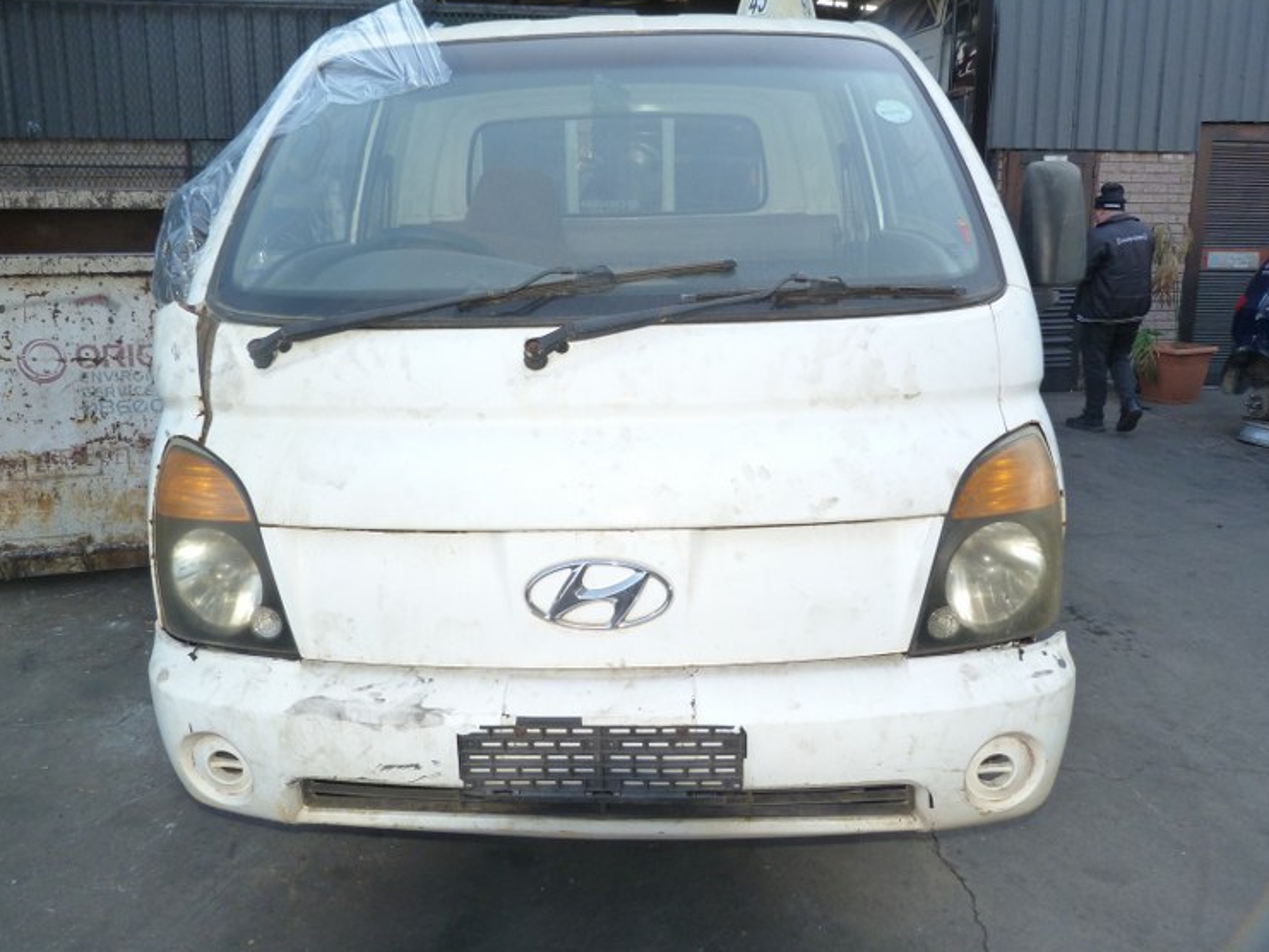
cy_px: 440
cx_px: 623
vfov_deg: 51.3
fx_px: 990
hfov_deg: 65.3
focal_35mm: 27
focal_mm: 4.5
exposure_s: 1/125
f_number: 3.2
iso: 125
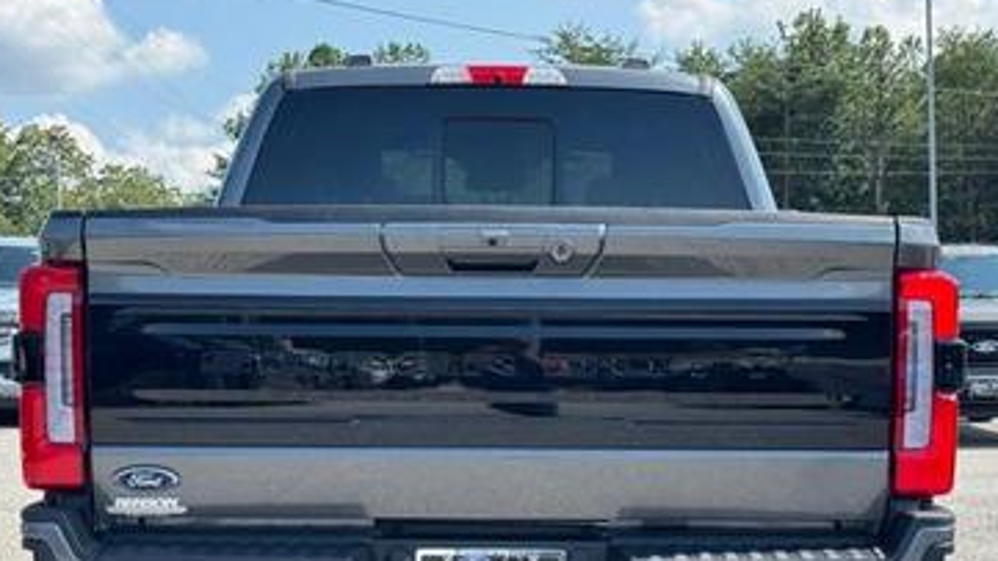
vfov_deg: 16.4
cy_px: 481
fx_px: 1932
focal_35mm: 73
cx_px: 525
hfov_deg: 29.0
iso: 64
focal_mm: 6.76
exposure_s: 1/1724
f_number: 1.78
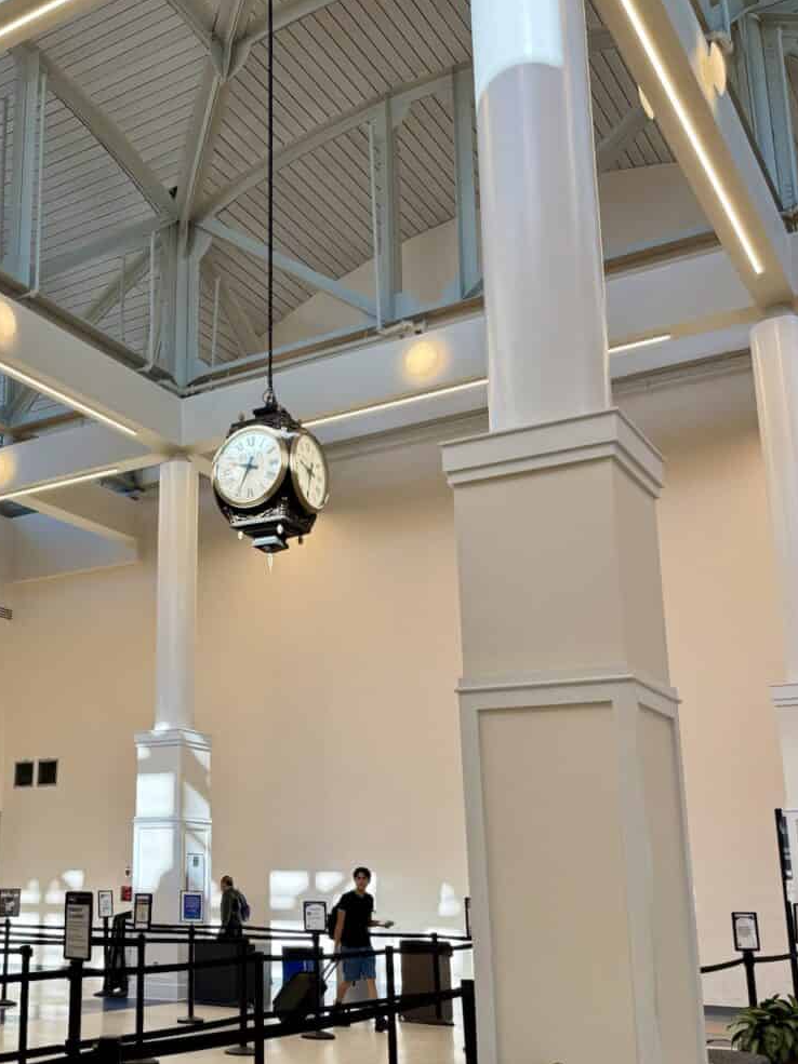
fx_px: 1200
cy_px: 583
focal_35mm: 39
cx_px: 169
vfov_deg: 47.8
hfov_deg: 35.7
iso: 100
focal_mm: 6.76
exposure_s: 1/235
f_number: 1.78
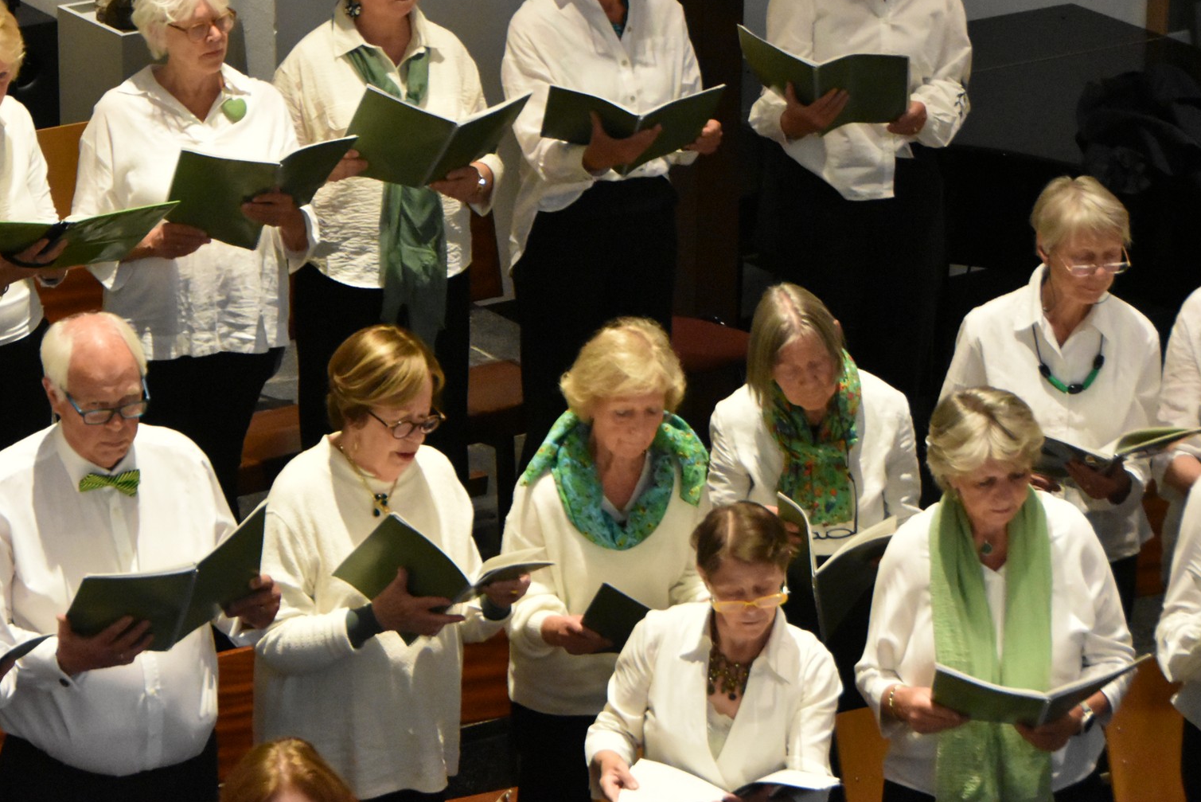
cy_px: 311
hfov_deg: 13.4
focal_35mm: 153
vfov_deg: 9.0
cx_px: 458
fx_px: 5095
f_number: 5
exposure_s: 1/125
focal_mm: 75
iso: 7200
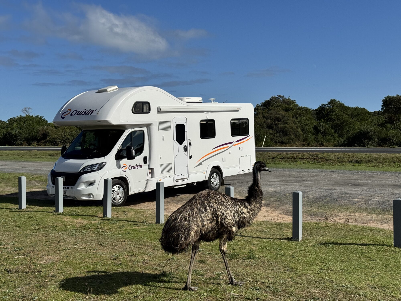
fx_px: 556
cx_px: 200
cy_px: 150
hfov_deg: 39.7
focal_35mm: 48
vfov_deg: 30.3
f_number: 1.78
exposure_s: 1/12500
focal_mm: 6.76
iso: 80
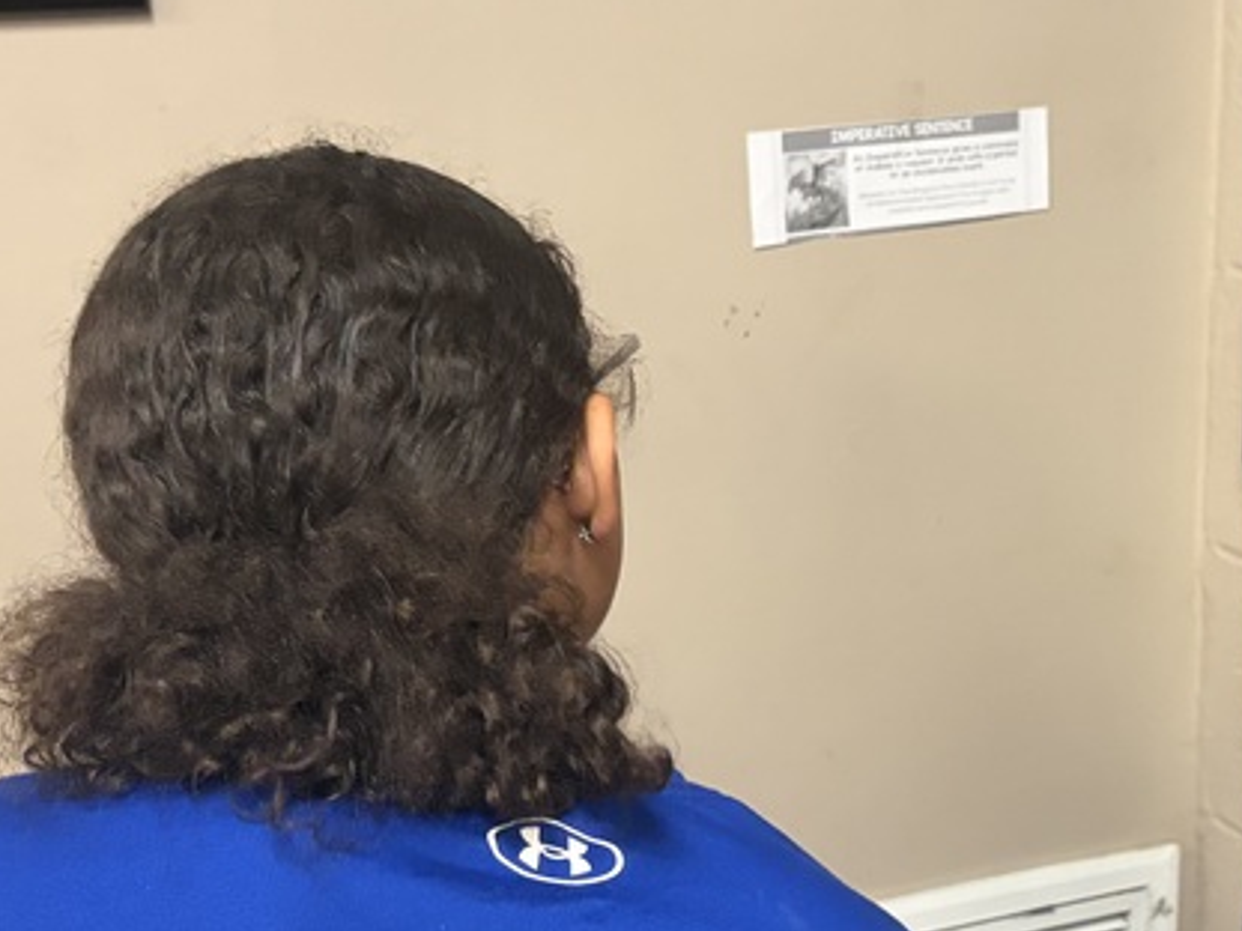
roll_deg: +0.4
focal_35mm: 64
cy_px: 460
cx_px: 899
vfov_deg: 22.9
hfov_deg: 29.9
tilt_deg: -13.6
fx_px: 2296
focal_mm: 5.96
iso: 400
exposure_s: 1/60
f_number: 1.6
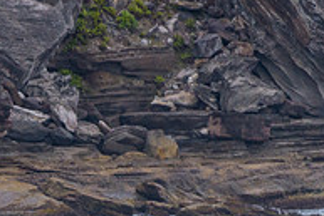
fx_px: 16581
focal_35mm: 1841
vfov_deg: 0.7
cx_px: -70
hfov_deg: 1.1
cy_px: 310
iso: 500
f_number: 5.6
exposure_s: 1/2000
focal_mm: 500
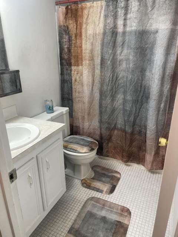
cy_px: 118
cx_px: 89
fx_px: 178
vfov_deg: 67.3
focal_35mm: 26
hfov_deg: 53.1
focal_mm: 4.2
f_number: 1.6
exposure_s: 1/60
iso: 64
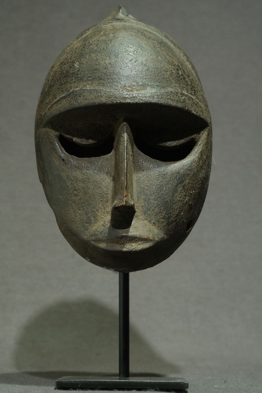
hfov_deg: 15.2
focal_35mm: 90
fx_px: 983
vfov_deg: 22.6
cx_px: 131
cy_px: 196
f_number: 8
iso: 1600
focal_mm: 60
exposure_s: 1/30
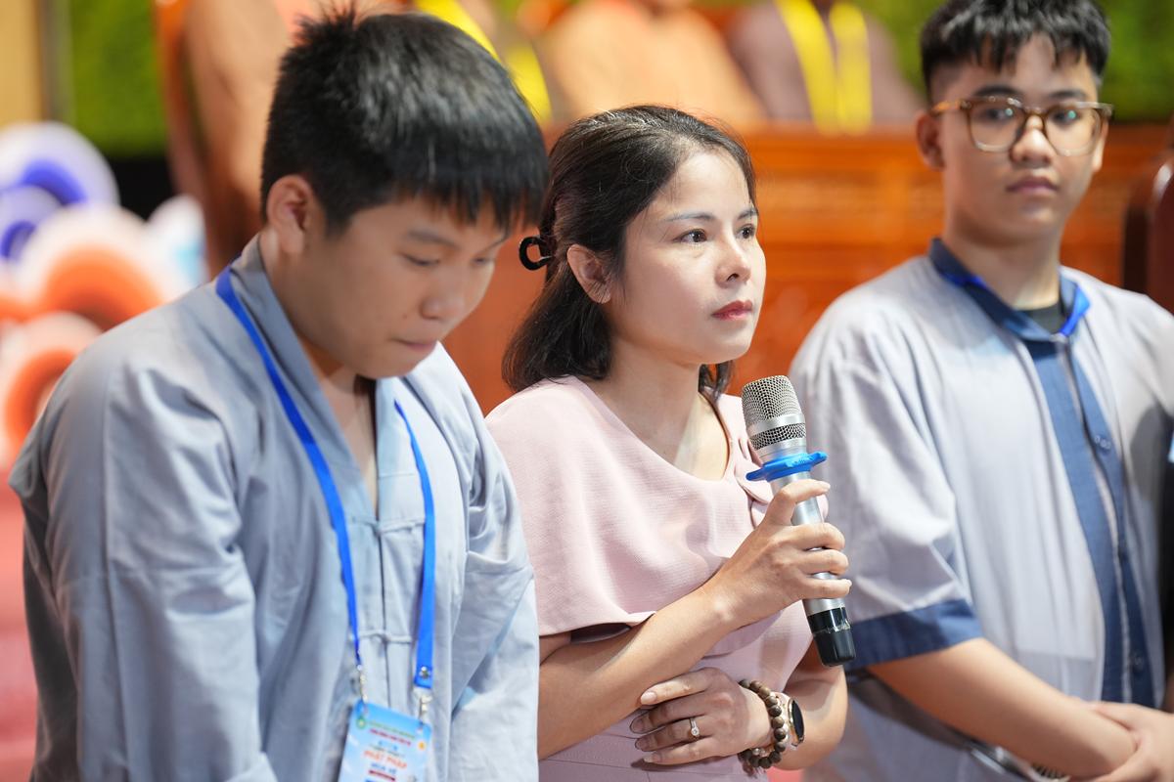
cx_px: 587
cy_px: 391
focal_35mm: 163
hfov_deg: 12.6
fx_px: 5315
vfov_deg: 8.4
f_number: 3.2
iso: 2000
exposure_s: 1/100
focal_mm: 163
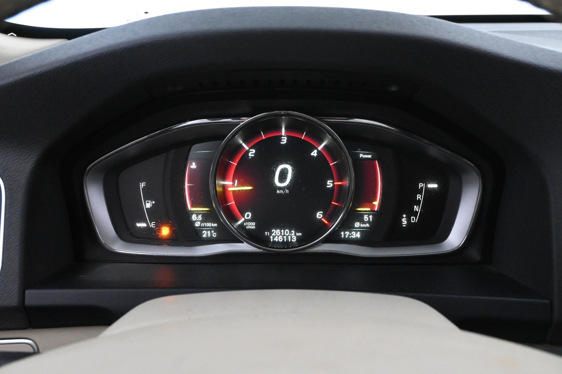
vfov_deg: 41.7
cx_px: 281
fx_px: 492
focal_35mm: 32
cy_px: 187
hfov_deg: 59.5
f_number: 5.6
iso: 6400
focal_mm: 21
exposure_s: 1/30
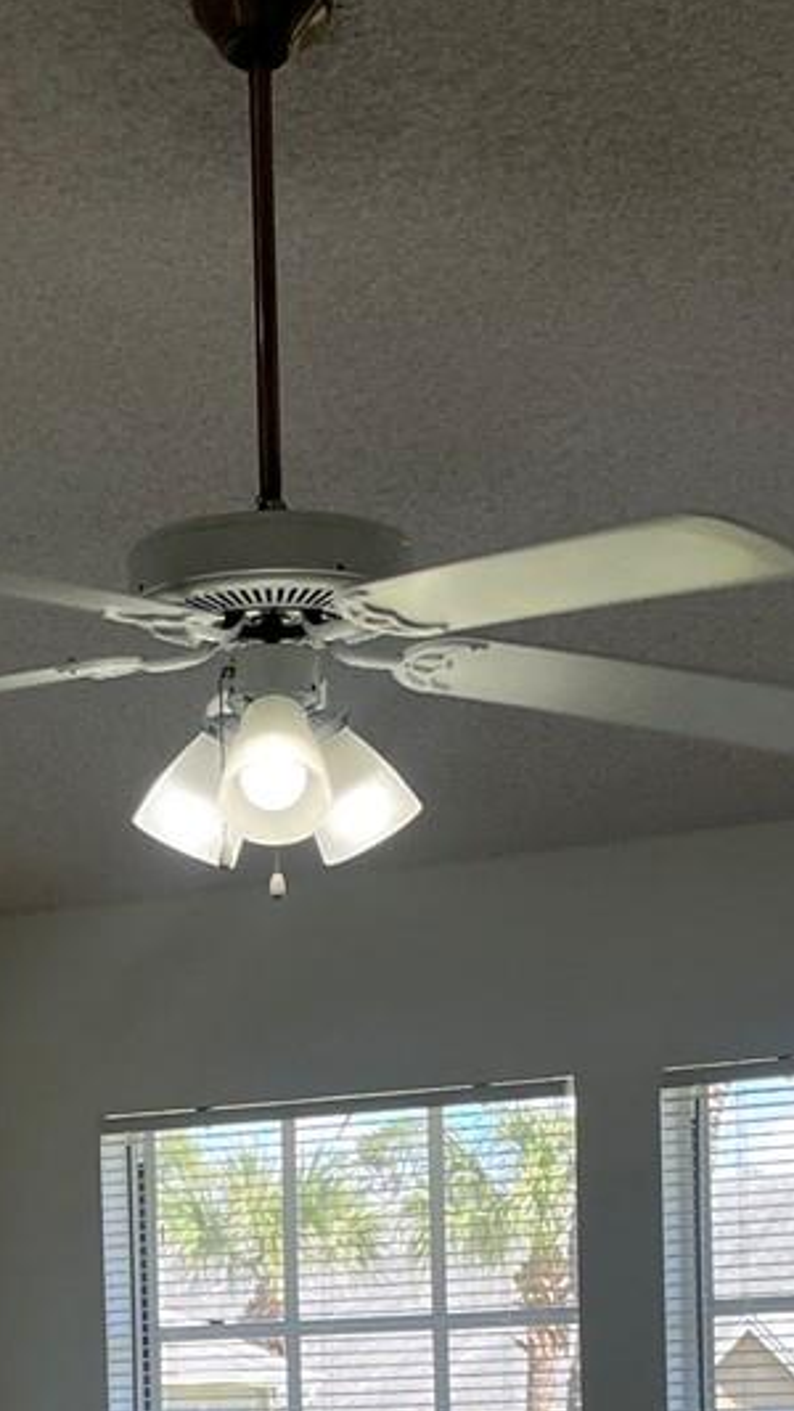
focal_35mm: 85
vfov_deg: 23.5
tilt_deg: -2.9
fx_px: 3180
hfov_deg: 14.1
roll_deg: +1.2
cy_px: 1530
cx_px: 143
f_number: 1.6
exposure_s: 1/331
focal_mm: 5.1
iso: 50
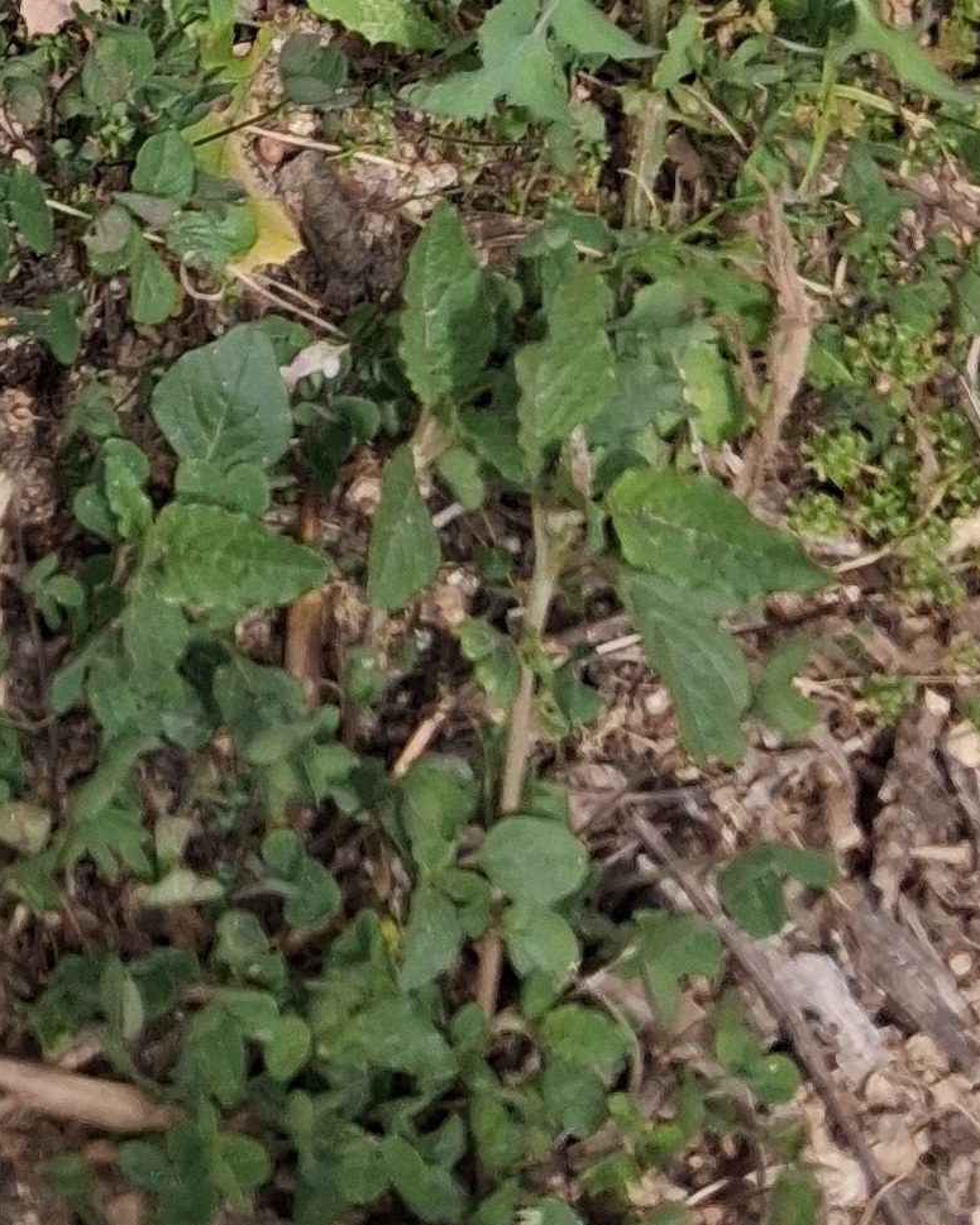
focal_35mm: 111
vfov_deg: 14.6
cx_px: -617
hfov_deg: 12.9
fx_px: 4025
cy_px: -1163
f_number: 1.8
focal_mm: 4
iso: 25
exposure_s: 1/412
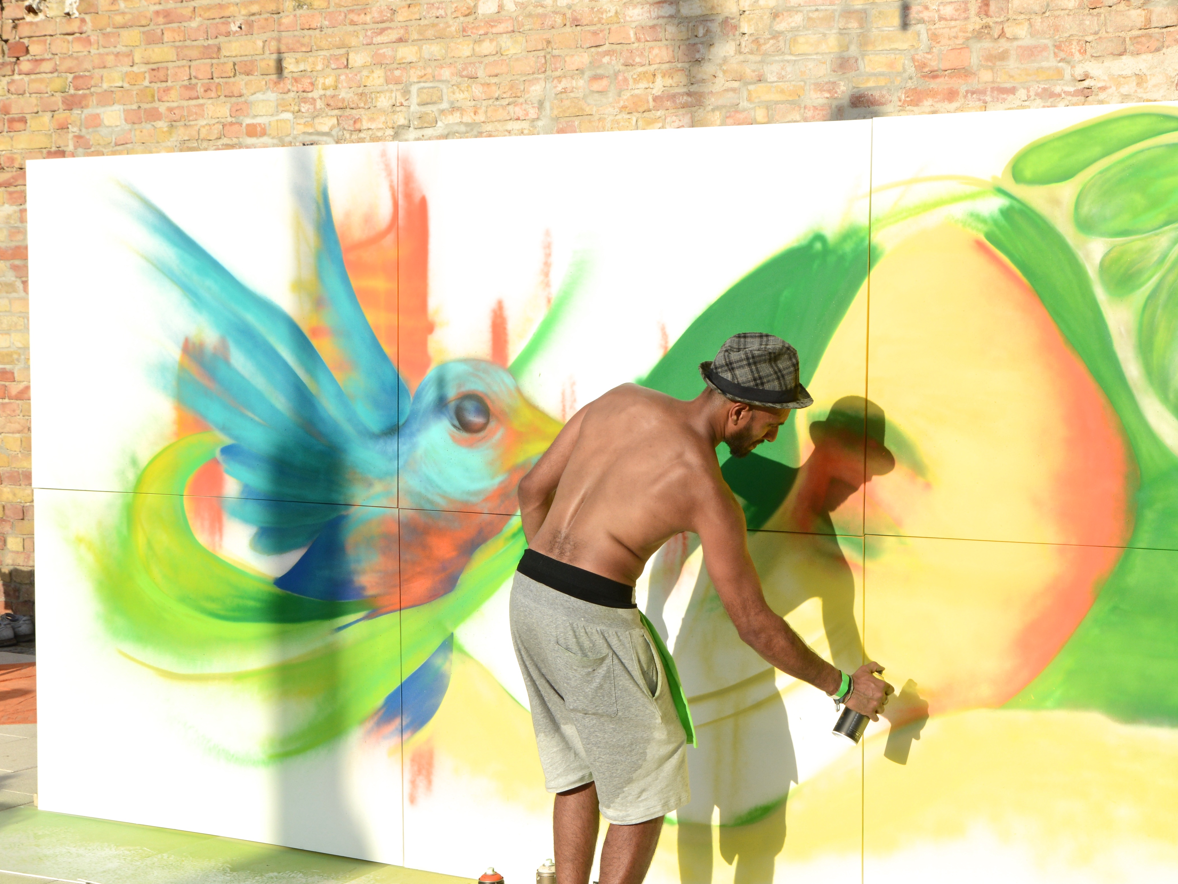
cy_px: 542
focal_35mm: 72
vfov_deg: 20.4
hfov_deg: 26.8
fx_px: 2450
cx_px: 806
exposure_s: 1/640
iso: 400
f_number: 13
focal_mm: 42
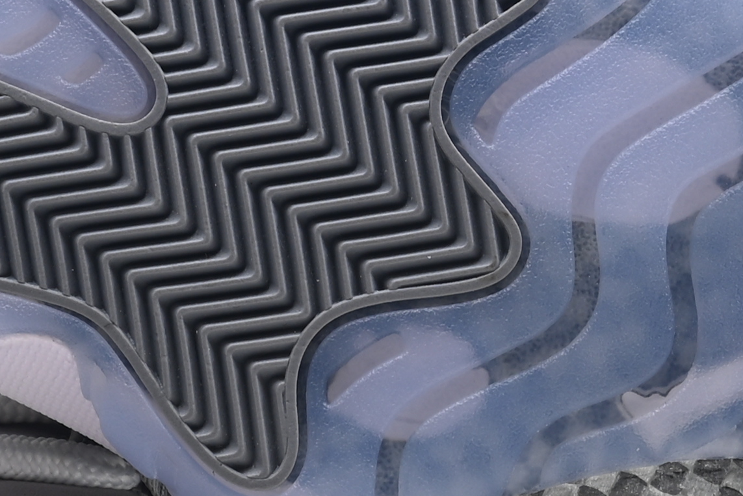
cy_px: 107
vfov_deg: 6.9
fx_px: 4129
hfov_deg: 10.3
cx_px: 390
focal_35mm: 200
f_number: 16
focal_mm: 38
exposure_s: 1/2
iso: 100
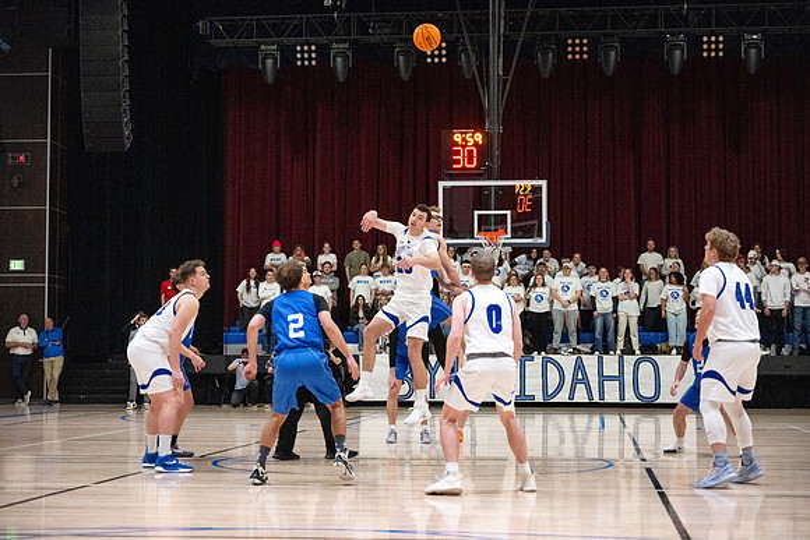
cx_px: 405
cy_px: 270
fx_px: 1575
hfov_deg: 28.8
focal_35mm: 70
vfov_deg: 19.5
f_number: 4
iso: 8000
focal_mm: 70
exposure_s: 1/500
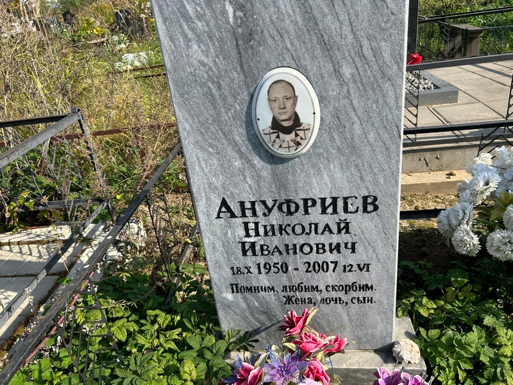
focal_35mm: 26
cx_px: 256
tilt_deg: -26.9
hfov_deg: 67.3
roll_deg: +6.9
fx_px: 385
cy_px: 192
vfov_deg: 53.1
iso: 50
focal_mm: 5.7
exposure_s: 1/2513
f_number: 1.5
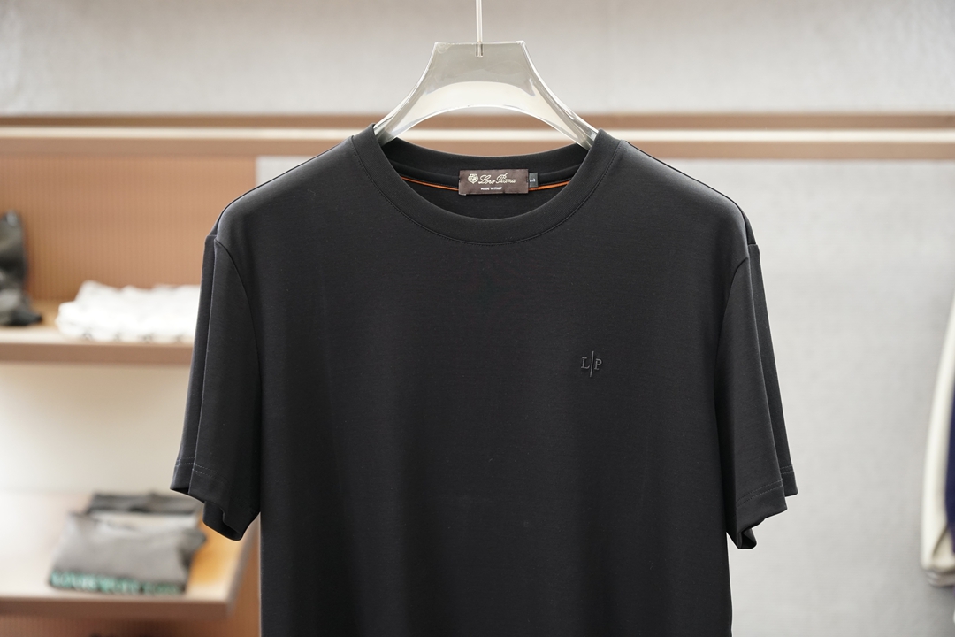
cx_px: 478
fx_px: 2069
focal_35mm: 78
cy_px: 318
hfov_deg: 26.0
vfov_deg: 17.5
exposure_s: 1/125
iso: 800
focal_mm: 52
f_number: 3.5
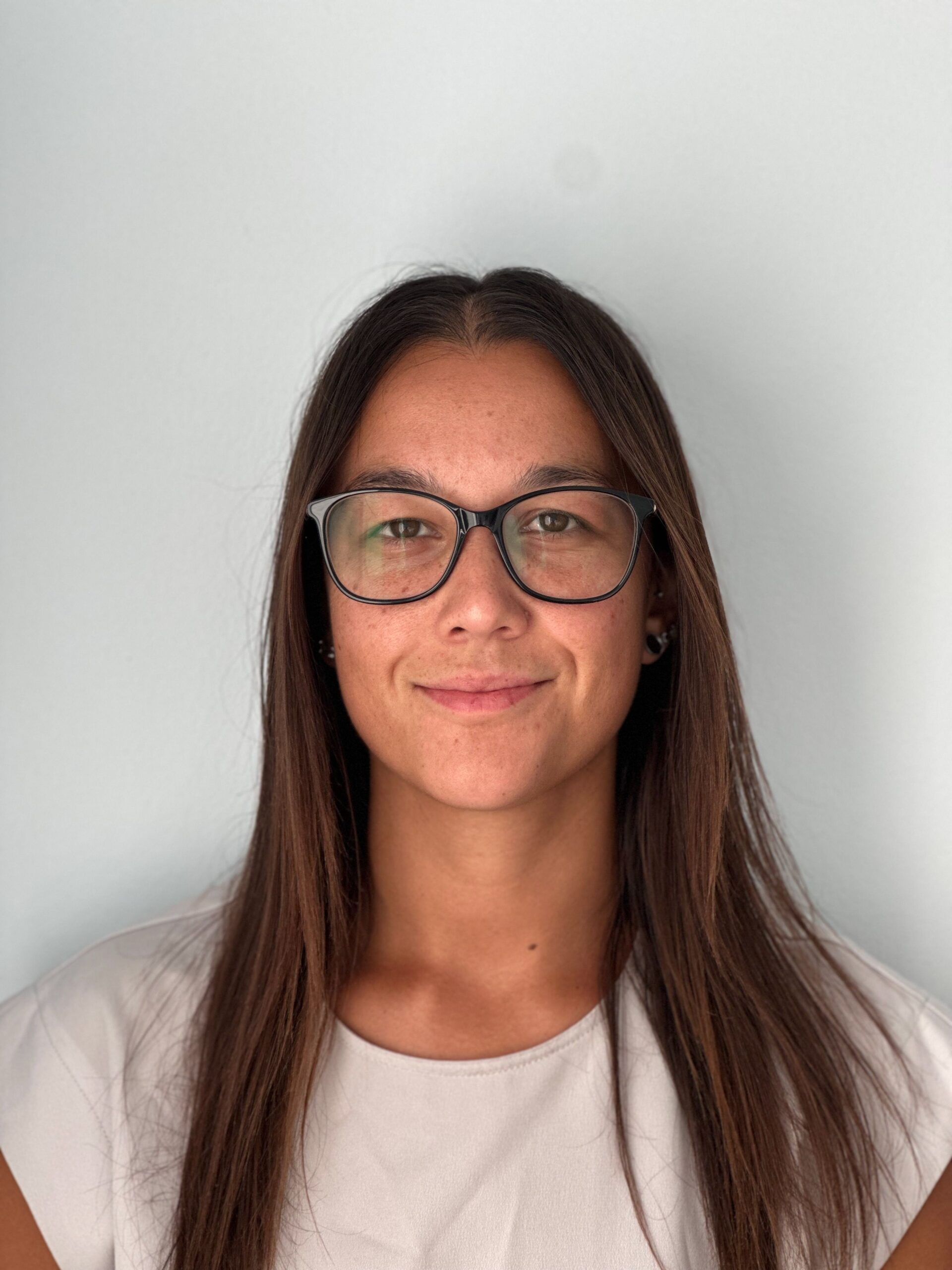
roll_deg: -1.0
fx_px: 2824
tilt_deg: -5.8
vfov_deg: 25.3
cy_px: 635
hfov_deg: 19.1
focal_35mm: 77
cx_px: 476
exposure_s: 1/121
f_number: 2.8
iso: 80
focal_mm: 9
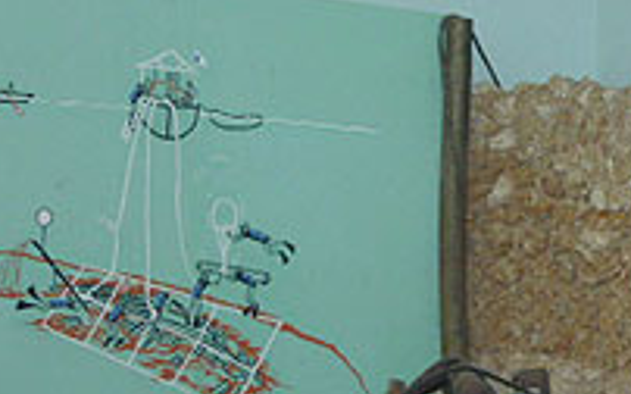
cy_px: 347
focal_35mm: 78
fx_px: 1341
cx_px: 628
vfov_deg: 16.5
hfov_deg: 25.2
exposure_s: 1/30
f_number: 2.8
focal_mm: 5.5
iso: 250
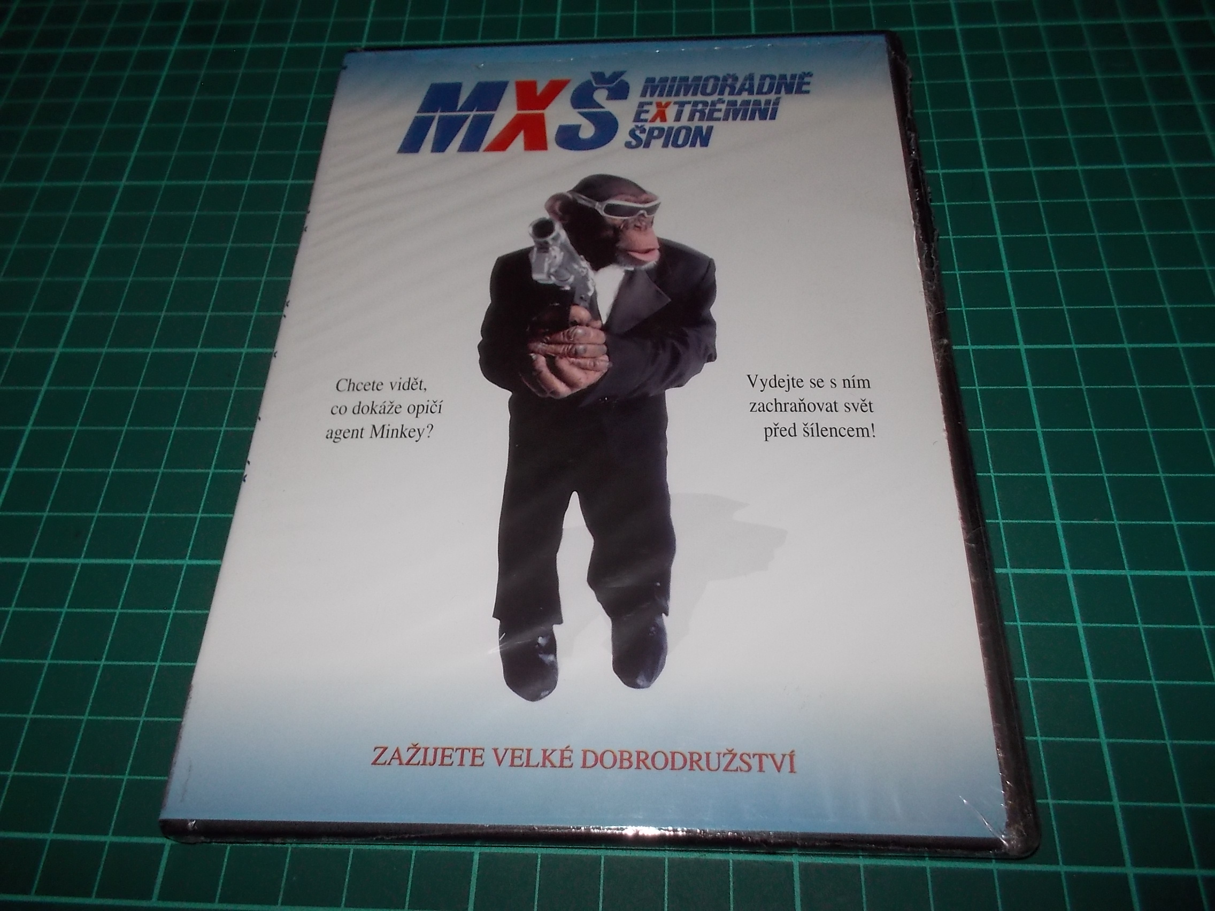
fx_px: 1018
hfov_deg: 61.7
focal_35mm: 29
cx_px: 608
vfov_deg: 48.2
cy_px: 456
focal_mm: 4.1
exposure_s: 1/30
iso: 200
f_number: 3.3
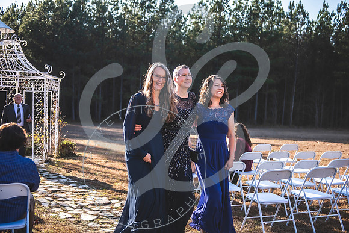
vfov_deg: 28.1
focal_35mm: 48
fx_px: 465
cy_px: 116
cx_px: 174
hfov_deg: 41.1
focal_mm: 48
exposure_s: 1/800
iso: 100
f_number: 2.8
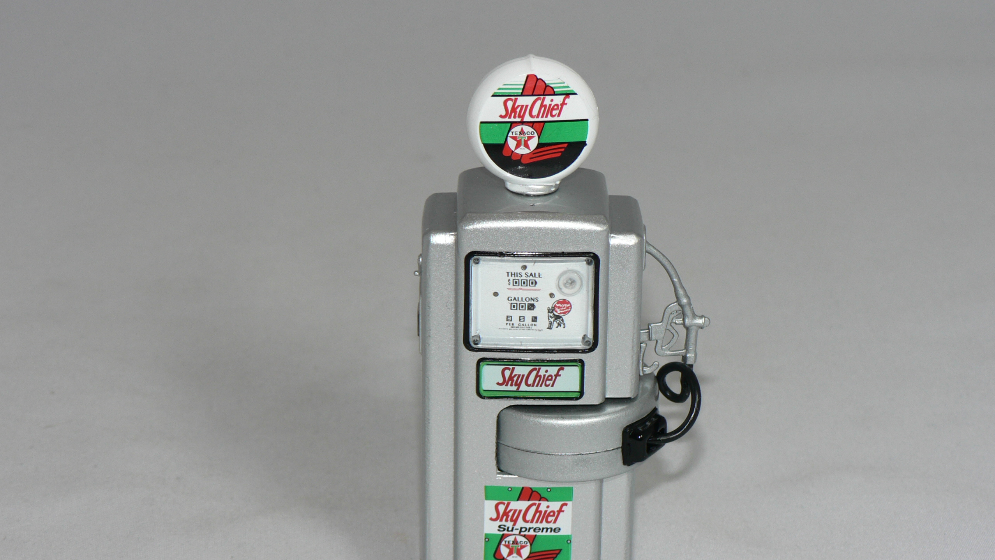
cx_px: 498
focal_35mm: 95
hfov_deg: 22.5
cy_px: 337
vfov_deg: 12.7
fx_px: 2507
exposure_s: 1/60
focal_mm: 14.5
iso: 80
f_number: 4
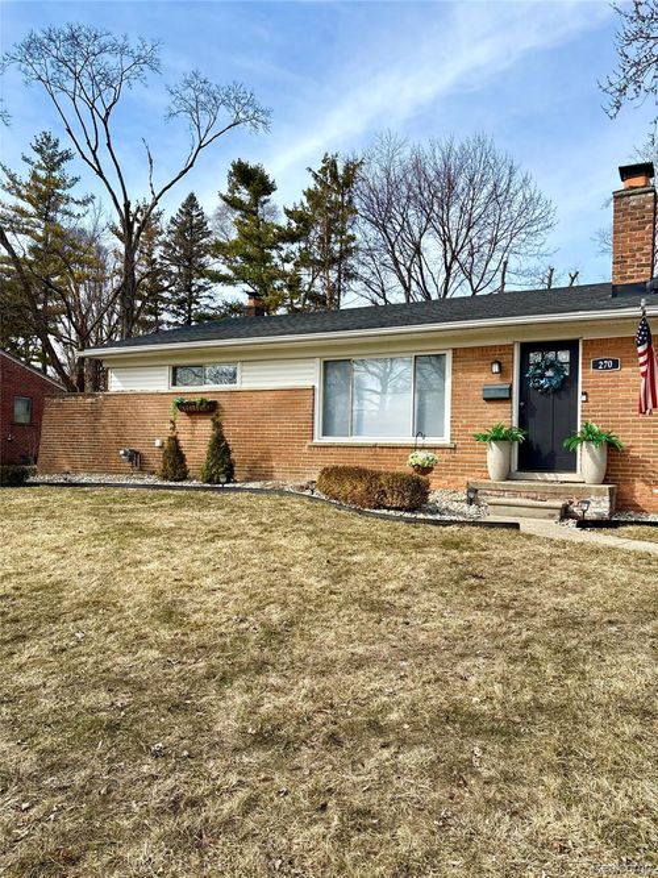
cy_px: 439
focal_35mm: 26
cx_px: 329
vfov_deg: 67.3
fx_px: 659
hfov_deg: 53.0
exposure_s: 1/2283
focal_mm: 5.96
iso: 50
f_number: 1.6
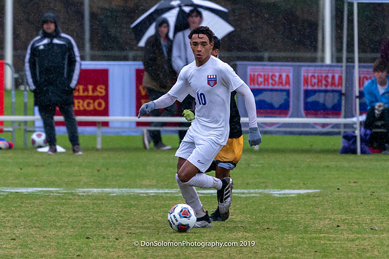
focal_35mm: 602
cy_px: 111
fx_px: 6511
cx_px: 227
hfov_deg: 3.4
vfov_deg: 2.3
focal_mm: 315
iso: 3200
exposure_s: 1/1000
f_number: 5.6
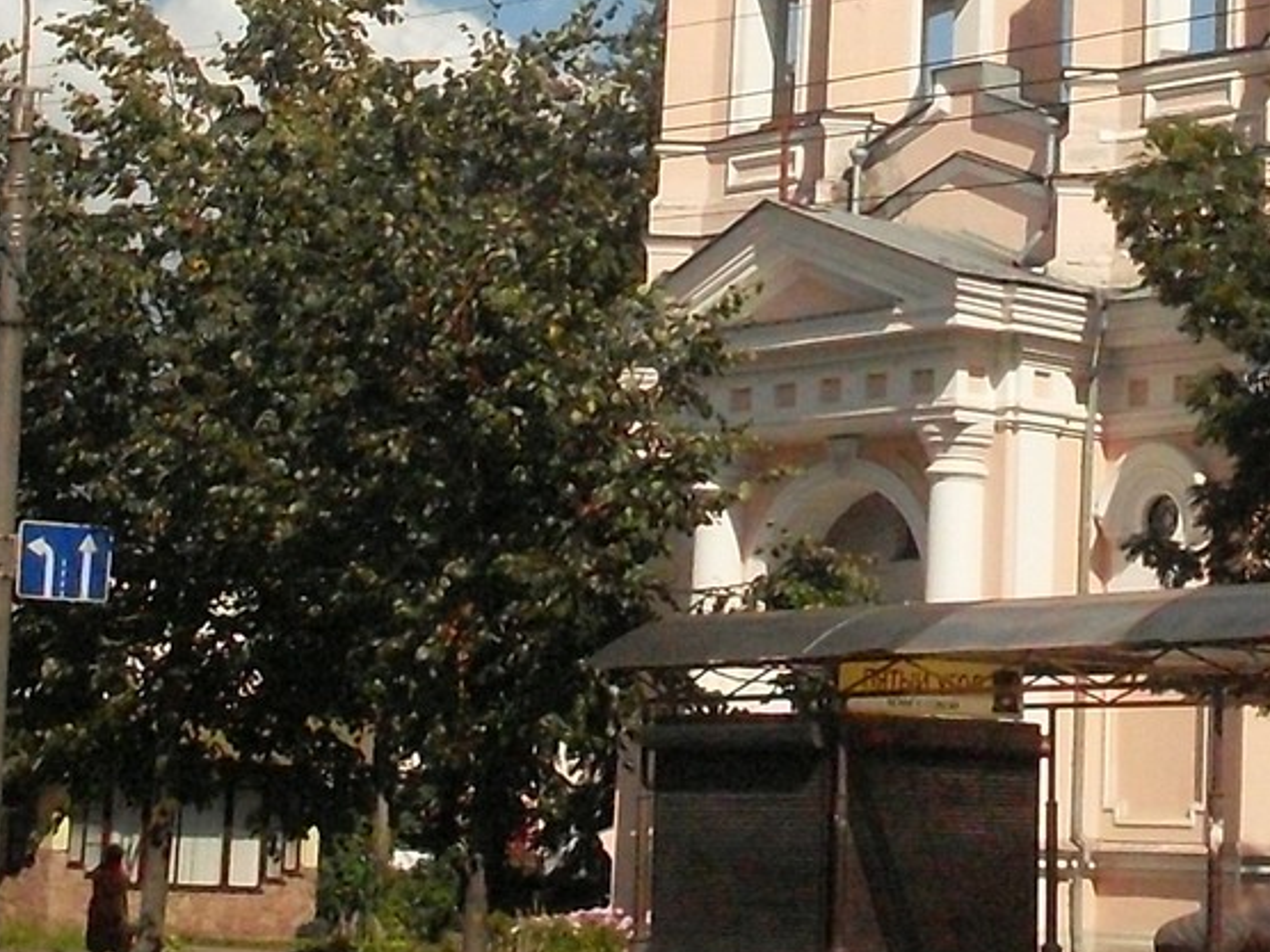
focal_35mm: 98
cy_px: -22
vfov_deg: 14.8
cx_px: 1098
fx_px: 3595
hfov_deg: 19.7
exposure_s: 1/1500
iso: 400
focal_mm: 6.3
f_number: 8.4
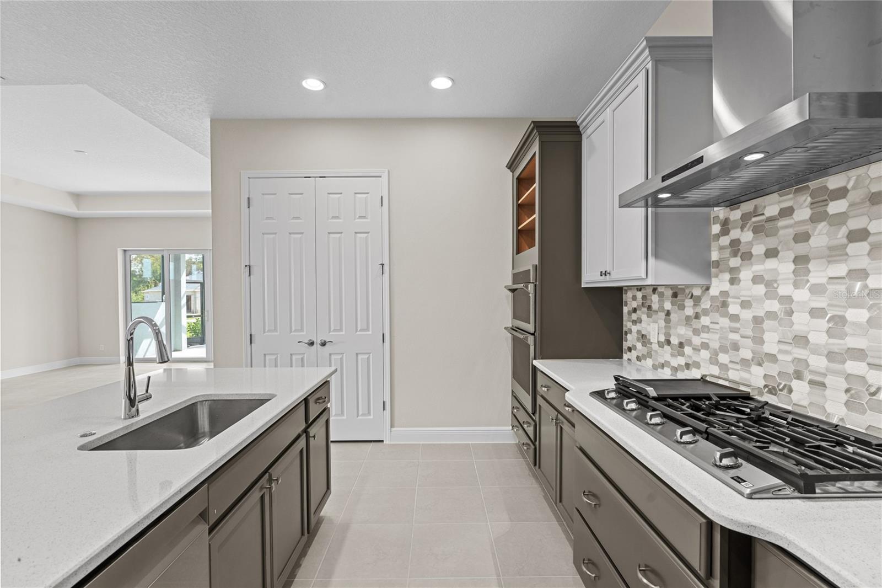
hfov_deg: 96.7
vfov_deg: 73.7
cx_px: 441
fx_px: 392
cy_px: 294
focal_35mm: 16
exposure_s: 1/6
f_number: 8
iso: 400
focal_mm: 16
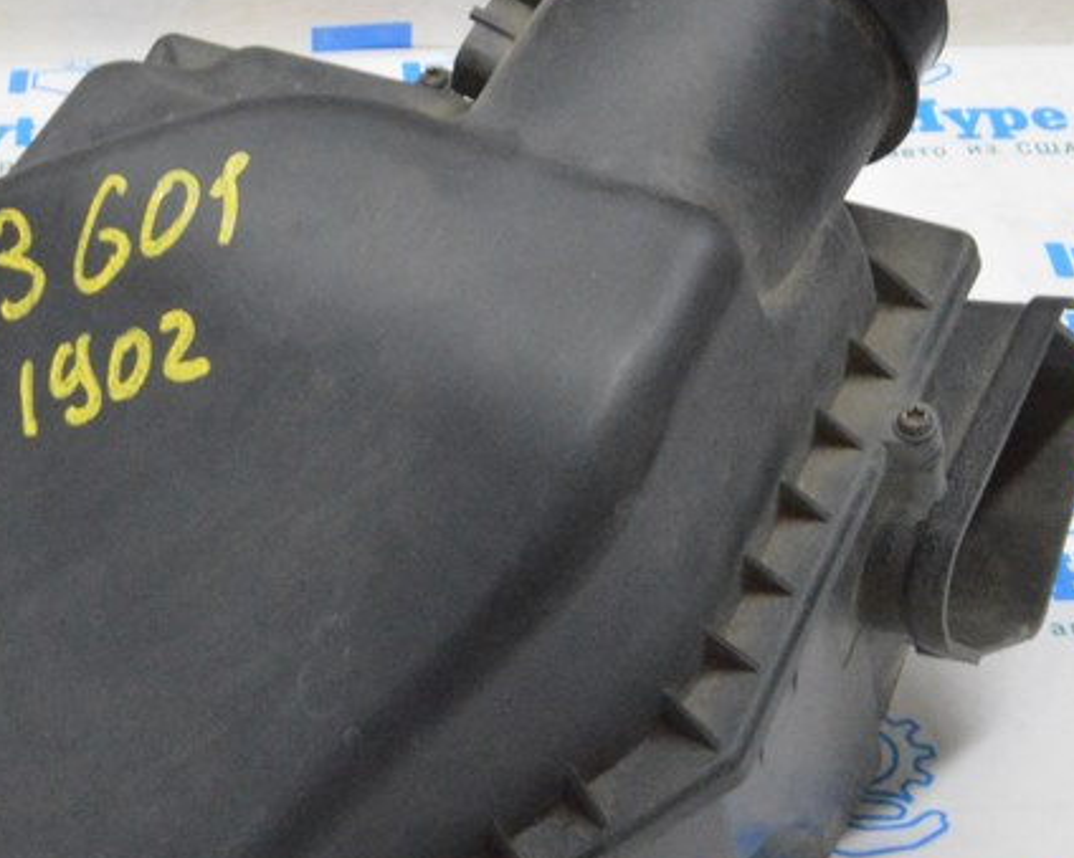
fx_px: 2483
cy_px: 502
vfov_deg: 19.6
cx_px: 332
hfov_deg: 24.3
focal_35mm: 78
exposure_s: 1/15
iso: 6400
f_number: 20
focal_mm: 23
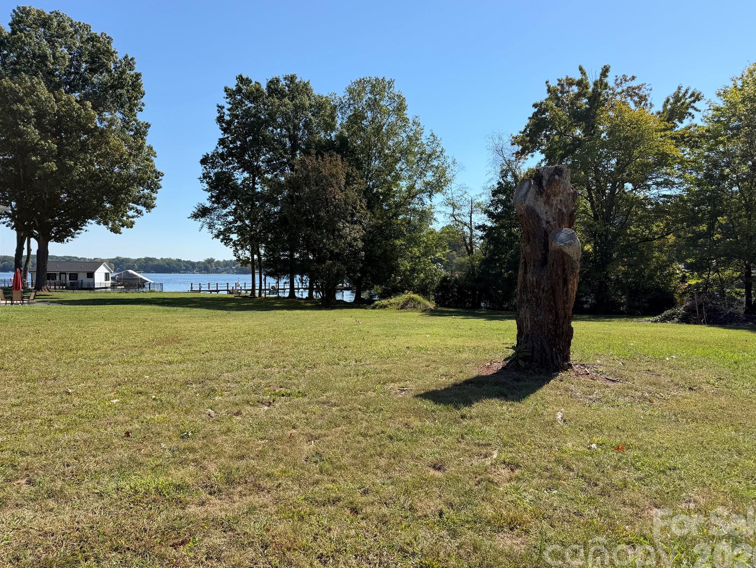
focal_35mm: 25
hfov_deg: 69.4
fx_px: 546
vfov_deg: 54.9
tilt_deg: -2.0
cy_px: 288
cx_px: 382
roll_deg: +0.4
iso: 80
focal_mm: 6.76
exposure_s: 1/3584
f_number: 1.78
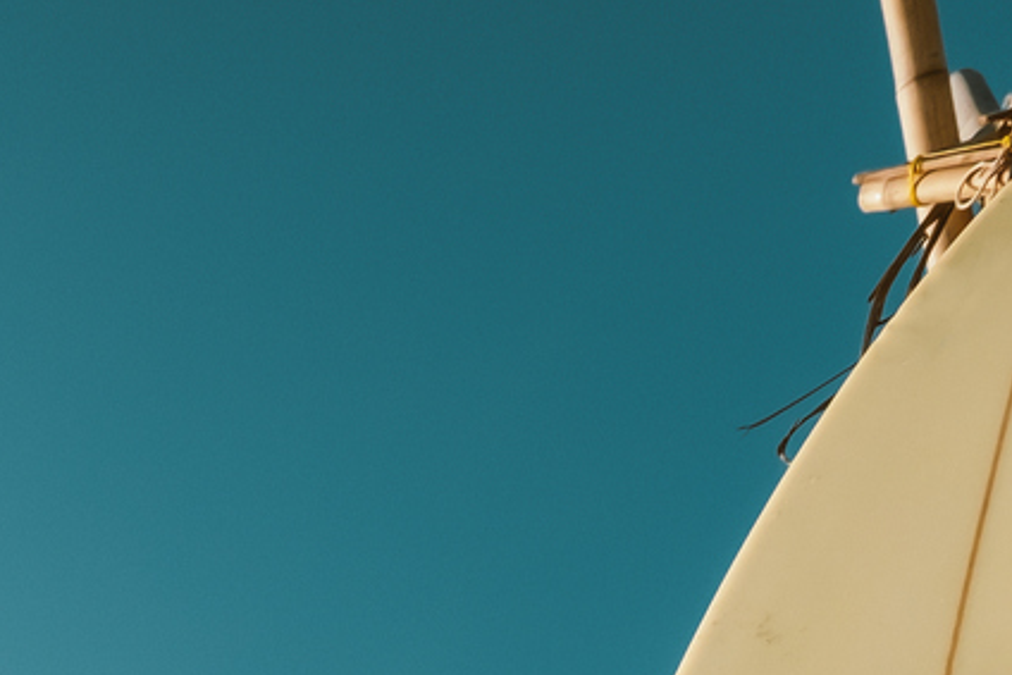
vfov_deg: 13.8
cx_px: -271
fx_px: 2109
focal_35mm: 75
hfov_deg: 24.0
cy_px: 1553
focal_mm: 10
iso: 160
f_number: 7.1
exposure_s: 1/640
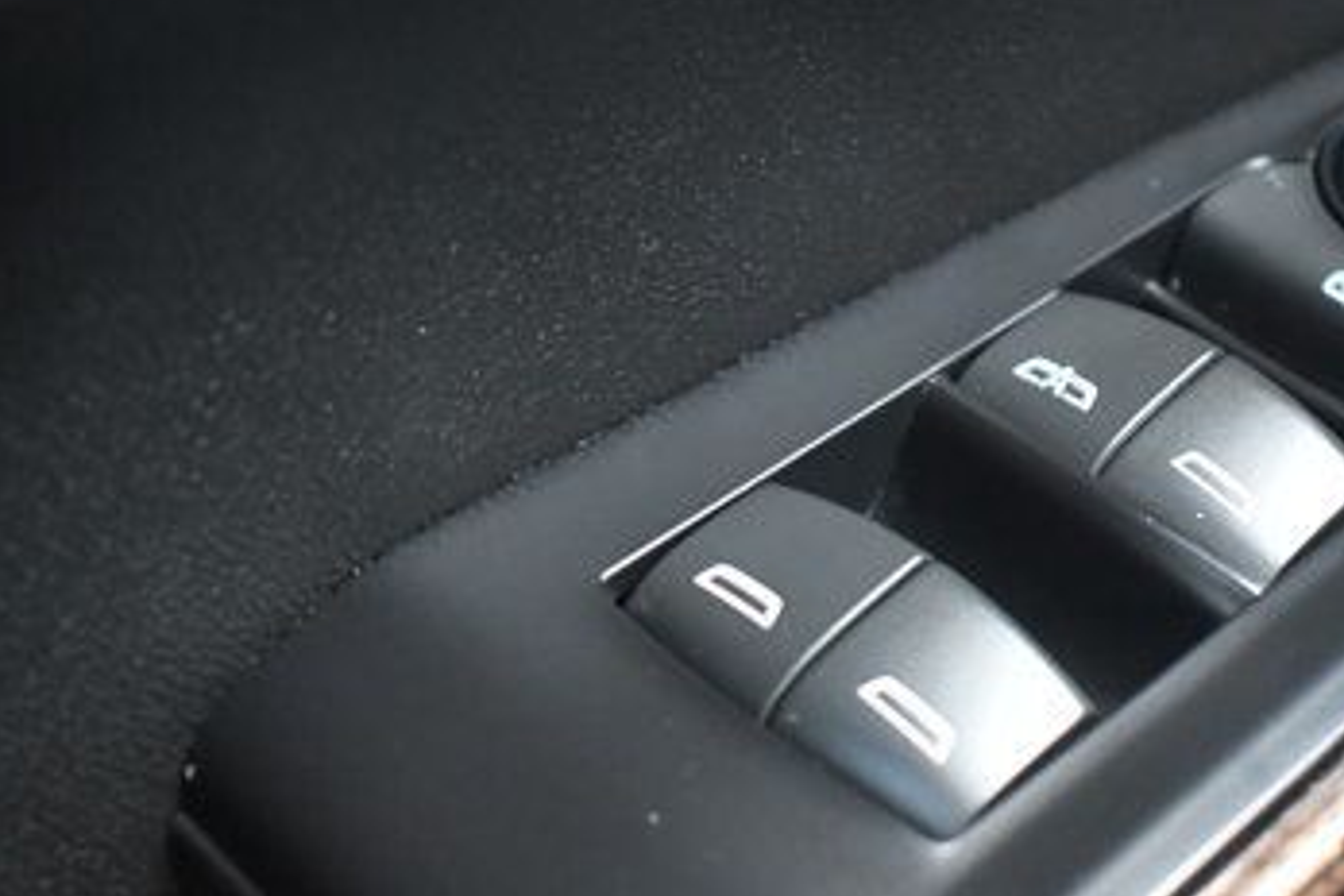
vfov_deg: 20.0
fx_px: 2538
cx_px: 1197
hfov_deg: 28.6
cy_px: 330
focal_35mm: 68
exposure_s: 1/60
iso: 3600
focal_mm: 25
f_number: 4
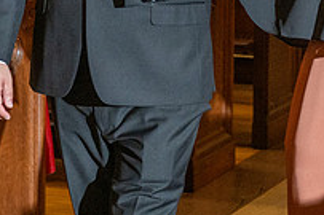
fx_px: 1870
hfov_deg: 9.9
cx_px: 175
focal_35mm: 208
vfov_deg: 6.6
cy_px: -43
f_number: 4.5
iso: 1000
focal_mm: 50
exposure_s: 1/160
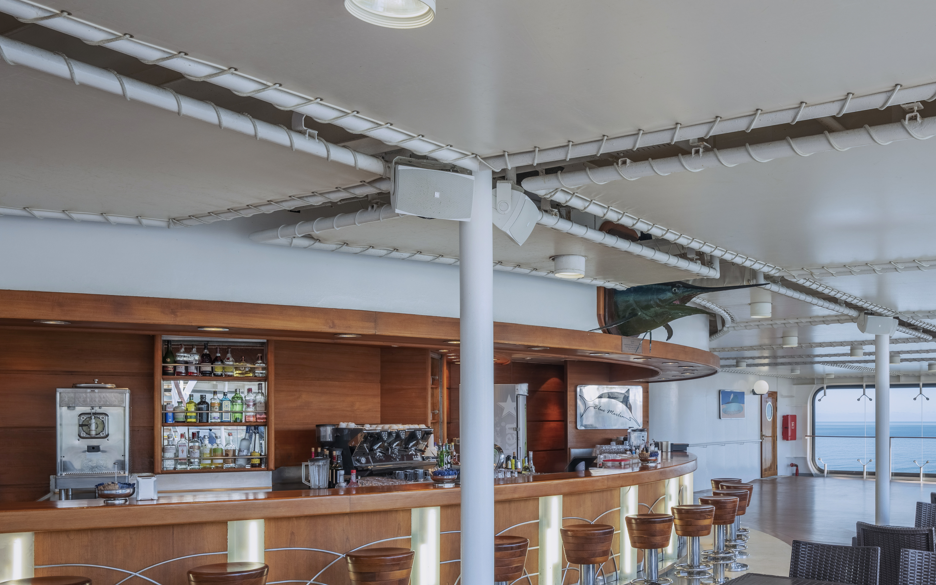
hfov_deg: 52.5
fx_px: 918
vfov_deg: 34.7
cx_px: 658
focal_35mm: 36
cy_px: 427
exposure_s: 1/250
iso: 200
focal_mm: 23
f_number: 8
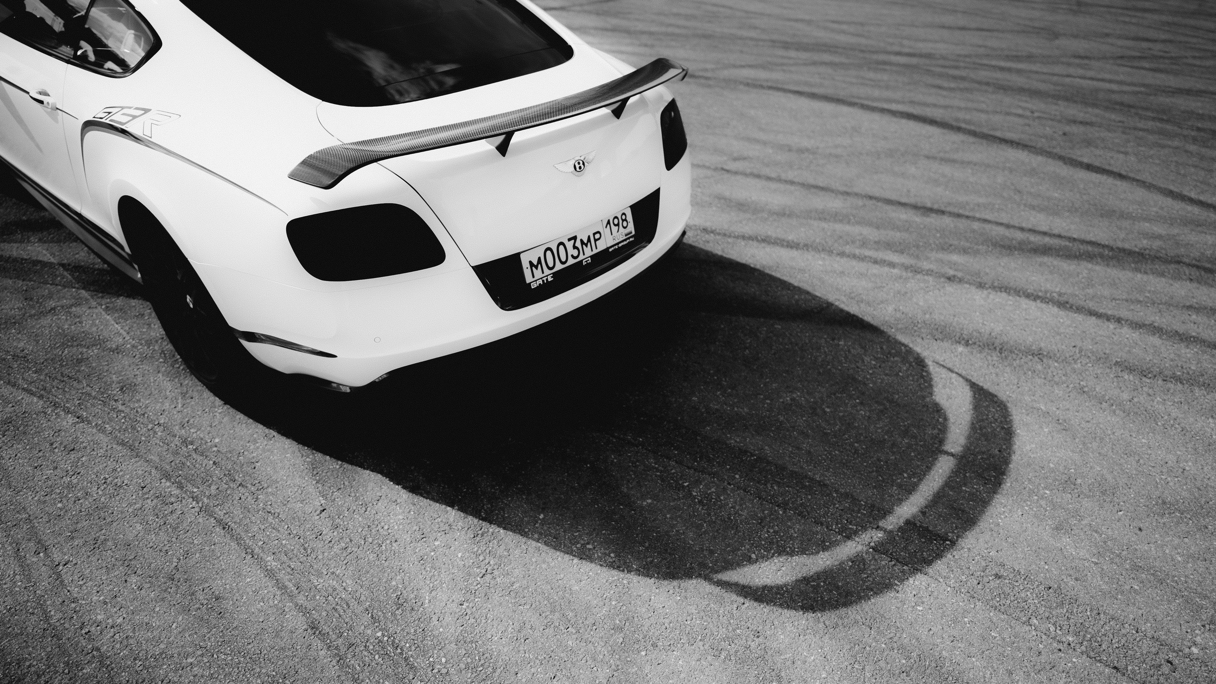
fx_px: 811
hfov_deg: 73.7
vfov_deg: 45.7
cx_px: 608
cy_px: 363
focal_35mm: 25
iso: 100
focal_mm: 24
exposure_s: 1/4000
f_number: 1.4
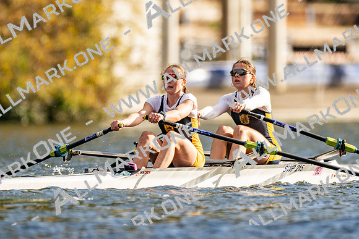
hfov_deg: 2.3
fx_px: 8981
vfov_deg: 1.5
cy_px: 120
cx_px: 180
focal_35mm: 900
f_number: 4
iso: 200
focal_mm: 600
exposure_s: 1/2500
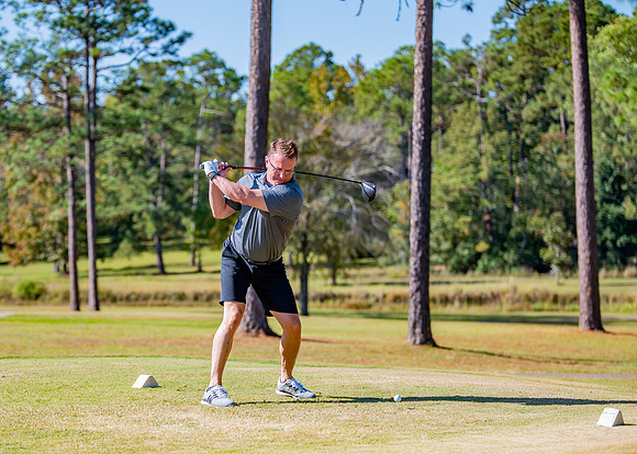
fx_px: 2230
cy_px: 238
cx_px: 276
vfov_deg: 11.6
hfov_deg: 16.3
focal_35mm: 123
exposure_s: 1/1000
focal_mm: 100
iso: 100
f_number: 2.8
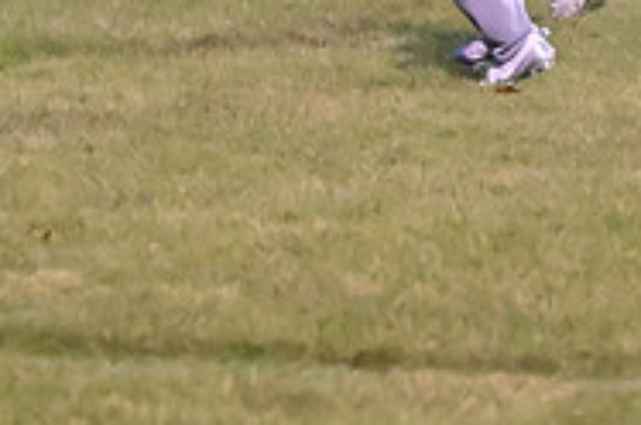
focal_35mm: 466
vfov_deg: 2.9
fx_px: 8283
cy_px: -163
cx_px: 826
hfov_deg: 4.4
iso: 6400
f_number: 4
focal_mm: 100
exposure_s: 1/400
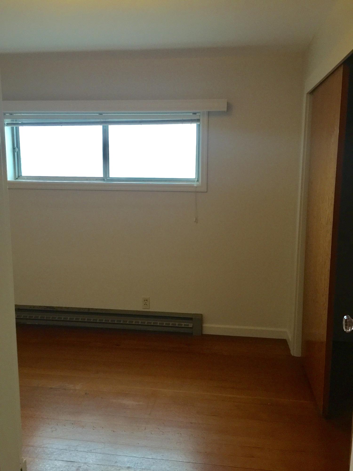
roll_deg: +0.3
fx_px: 394
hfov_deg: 48.2
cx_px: 176
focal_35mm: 29
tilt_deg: -7.9
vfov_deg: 61.7
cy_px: 236
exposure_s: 1/8
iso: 100
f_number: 2.2
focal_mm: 4.15
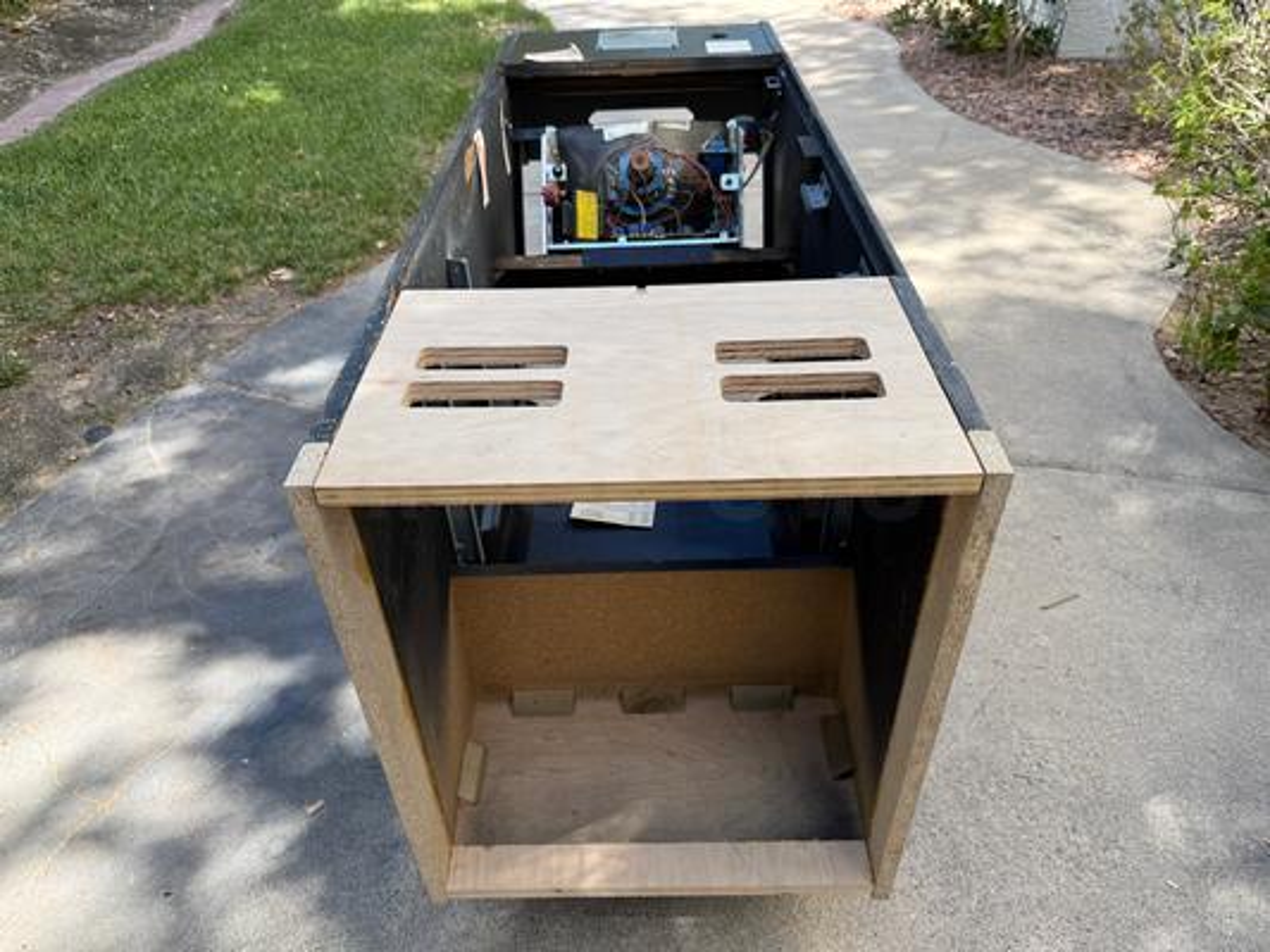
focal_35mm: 24
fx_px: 881
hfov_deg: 71.6
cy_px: 476
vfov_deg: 56.8
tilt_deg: -36.9
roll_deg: +0.2
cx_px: 635
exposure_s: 1/1122
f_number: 1.78
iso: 80
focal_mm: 6.76
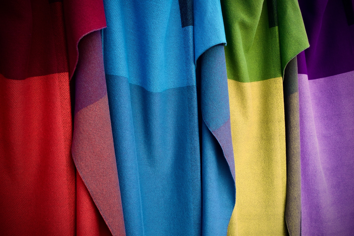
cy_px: 118
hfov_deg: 54.4
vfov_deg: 37.9
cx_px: 177
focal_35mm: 35
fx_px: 344
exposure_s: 1/34
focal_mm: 23
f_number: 5
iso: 800
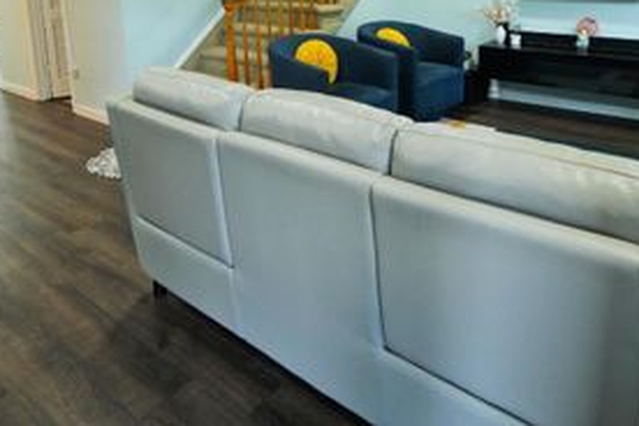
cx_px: 377
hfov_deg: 63.2
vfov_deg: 41.4
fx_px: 515
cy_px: 43
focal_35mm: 29
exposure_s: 1/200
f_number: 4
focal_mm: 16
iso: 5000
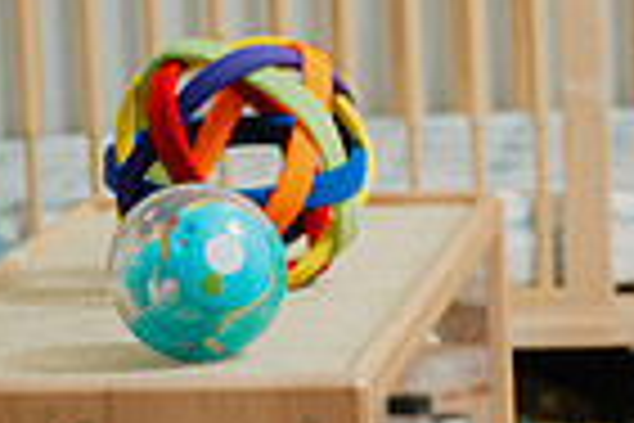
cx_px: 1061
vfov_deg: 5.9
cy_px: 421
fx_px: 4121
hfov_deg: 8.5
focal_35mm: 234
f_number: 3.5
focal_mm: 57
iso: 640
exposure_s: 1/200
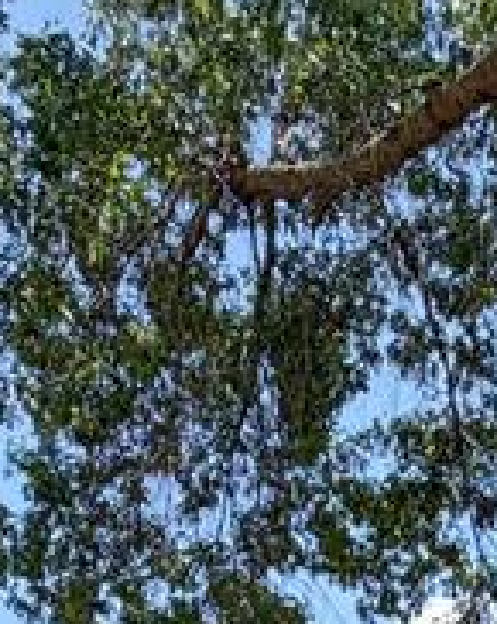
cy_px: 1245
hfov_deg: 19.1
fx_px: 1419
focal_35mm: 77
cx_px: 535
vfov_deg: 17.6
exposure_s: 1/502
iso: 64
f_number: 2.2
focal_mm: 2.22
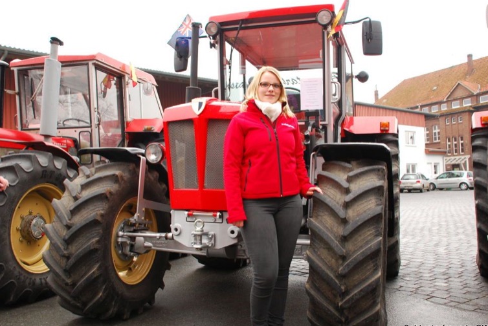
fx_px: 475
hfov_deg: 54.4
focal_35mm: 35
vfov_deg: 37.9
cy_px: 164
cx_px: 258
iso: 400
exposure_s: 1/60
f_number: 4
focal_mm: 22
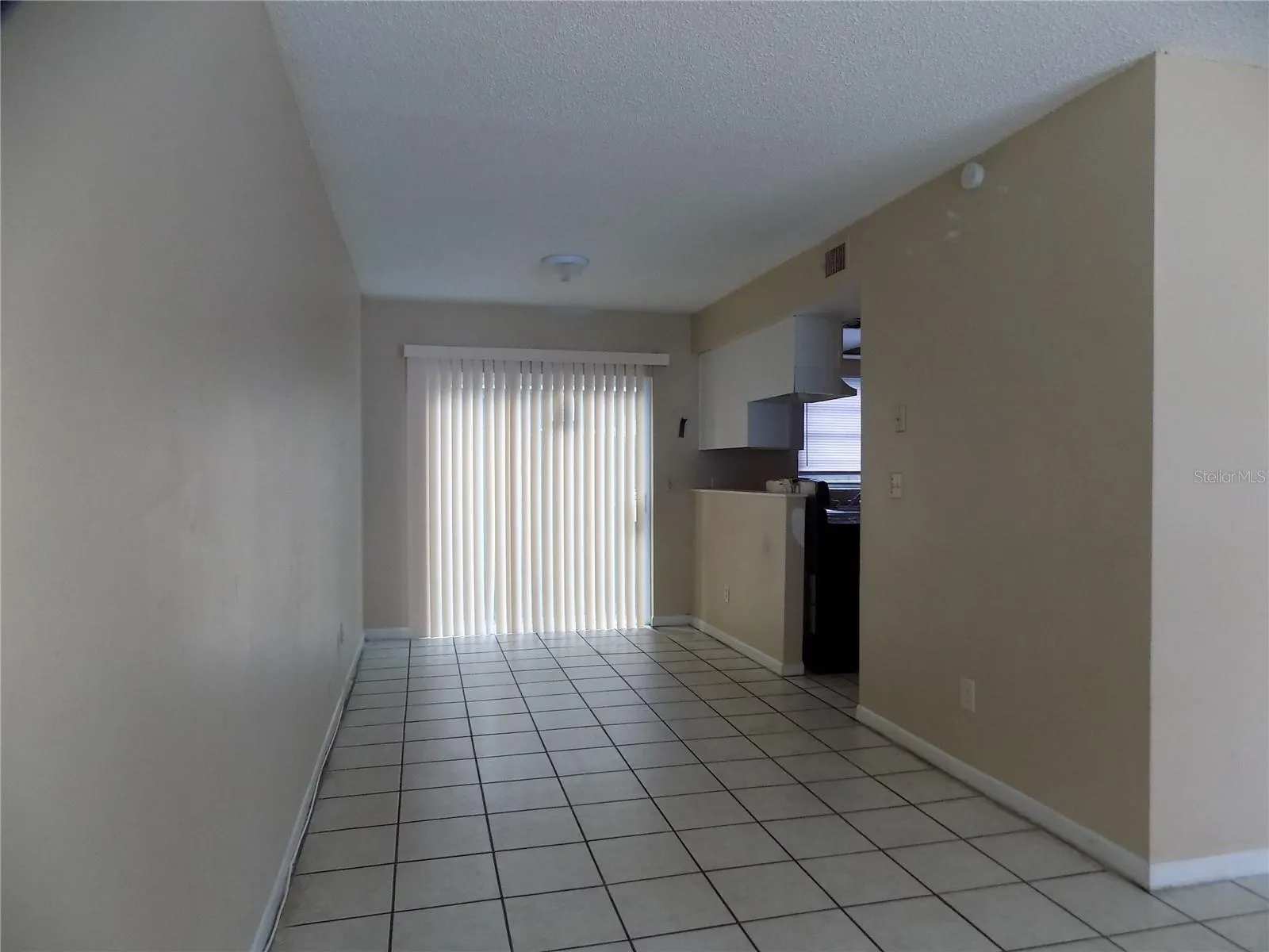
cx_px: 634
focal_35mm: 23
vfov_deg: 58.9
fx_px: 843
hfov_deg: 73.9
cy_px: 476
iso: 200
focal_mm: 4
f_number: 3.1
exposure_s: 1/30
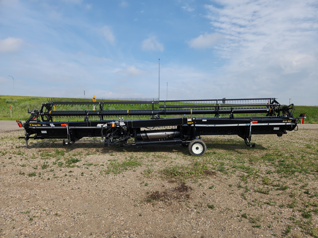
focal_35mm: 23
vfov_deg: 58.9
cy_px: 119
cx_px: 159
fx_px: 211
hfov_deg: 73.9
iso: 20
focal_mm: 5.4
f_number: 1.8
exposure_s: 1/1718
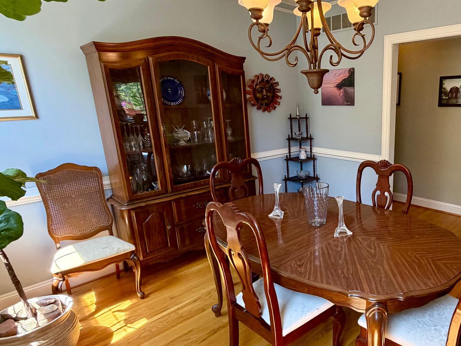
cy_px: 185
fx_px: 320
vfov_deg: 56.8
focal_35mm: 24
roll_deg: +1.3
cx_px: 334
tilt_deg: -14.0
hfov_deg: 68.0
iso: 250
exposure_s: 1/120
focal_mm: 2.22
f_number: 2.2
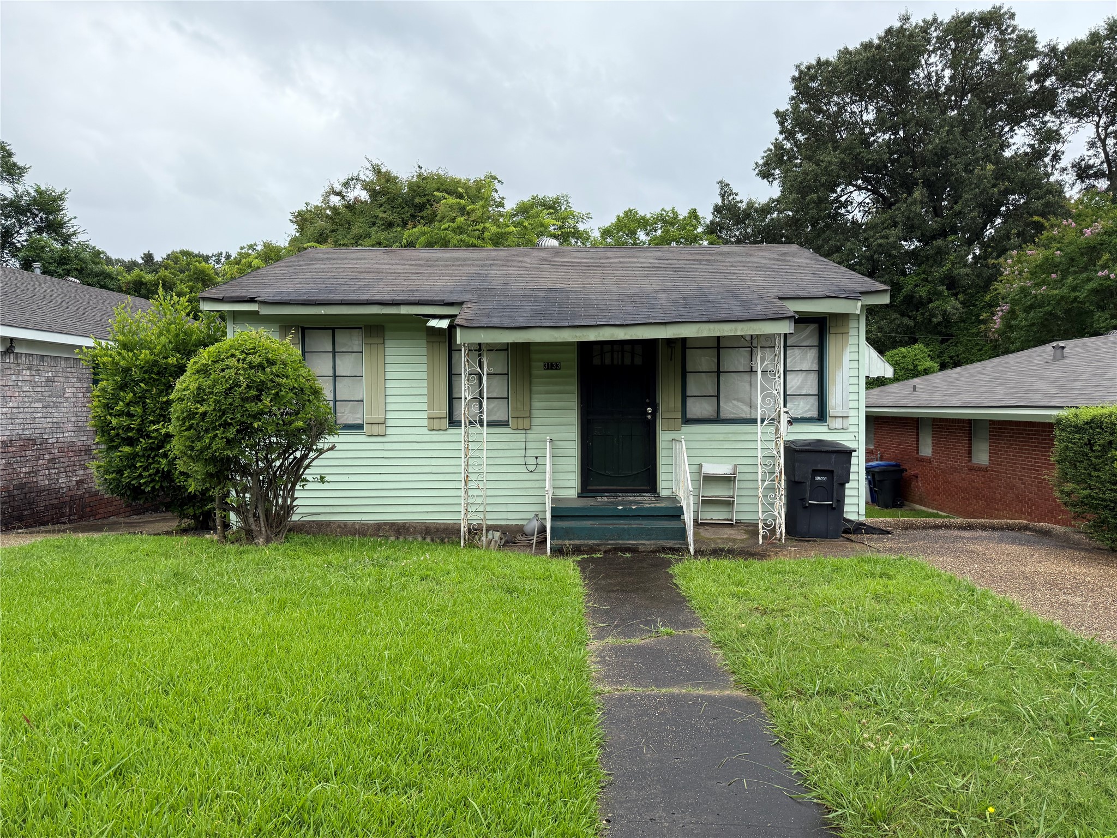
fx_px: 774
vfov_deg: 56.8
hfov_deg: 71.6
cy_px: 419
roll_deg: +1.2
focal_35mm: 24
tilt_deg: -2.3
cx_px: 558
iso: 100
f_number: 1.78
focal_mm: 6.76
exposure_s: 1/1437
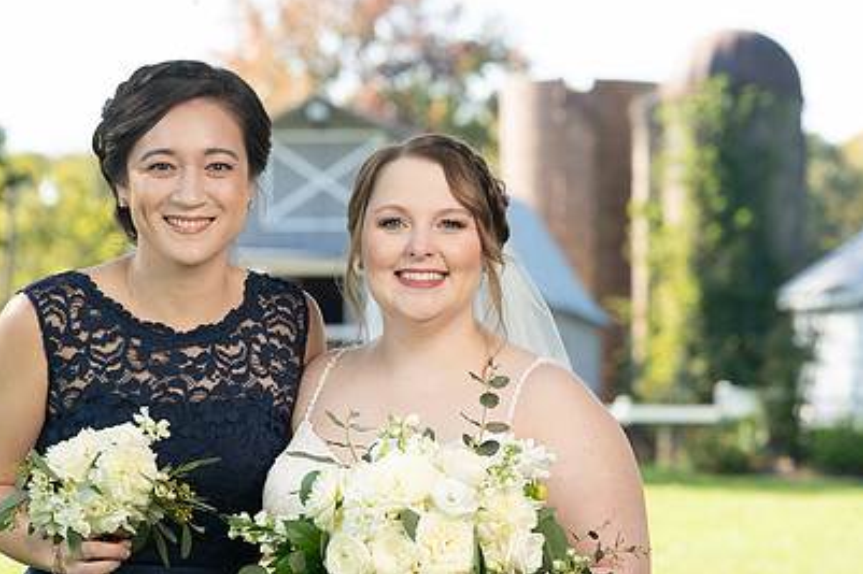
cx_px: 417
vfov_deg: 7.8
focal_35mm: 176
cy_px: 353
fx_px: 4217
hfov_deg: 11.7
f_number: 5.6
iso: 200
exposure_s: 1/200
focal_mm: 103
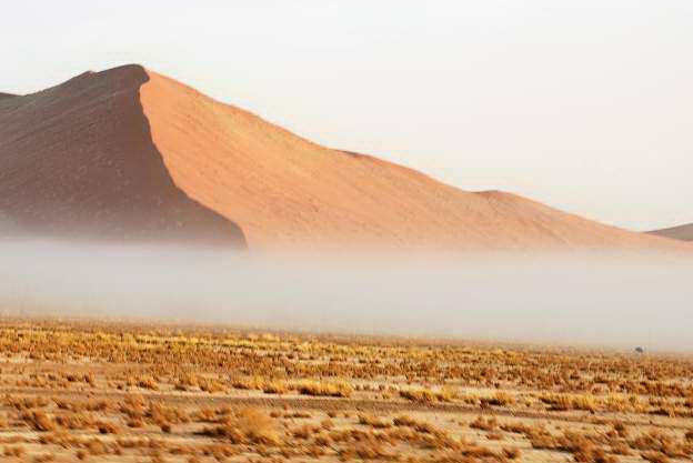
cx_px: 142
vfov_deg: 10.7
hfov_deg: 15.9
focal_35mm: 128
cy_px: 122
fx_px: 2466
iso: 200
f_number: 9
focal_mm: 52
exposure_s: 1/160
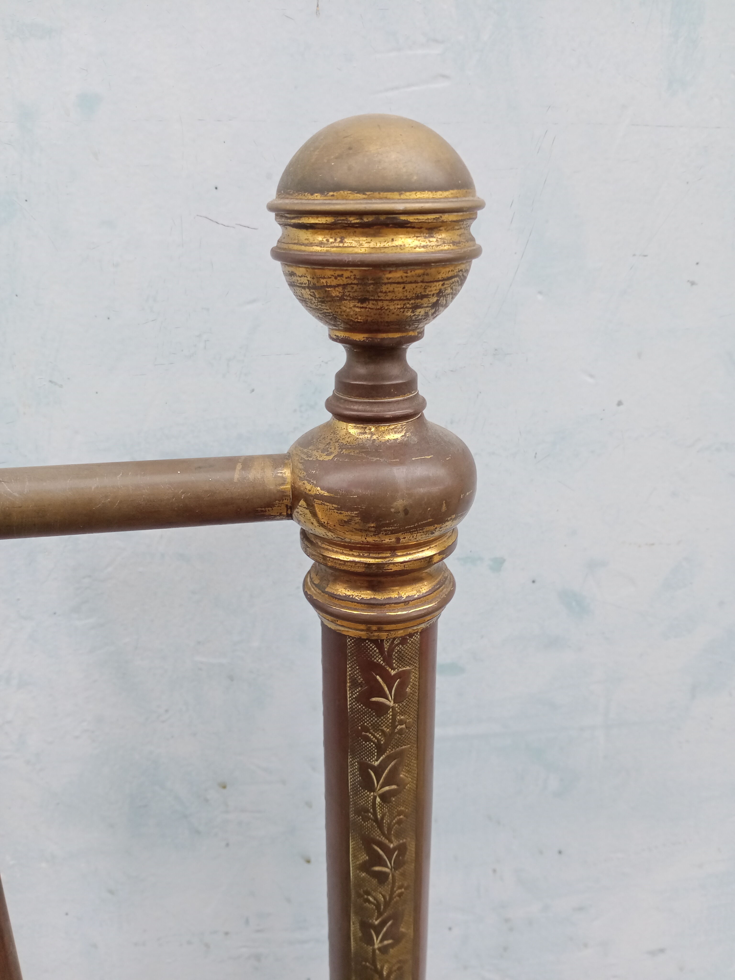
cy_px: 490
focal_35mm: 28
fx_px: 793
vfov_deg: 63.4
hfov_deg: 49.7
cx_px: 368
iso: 113
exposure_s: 1/104
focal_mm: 4.05
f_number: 1.8
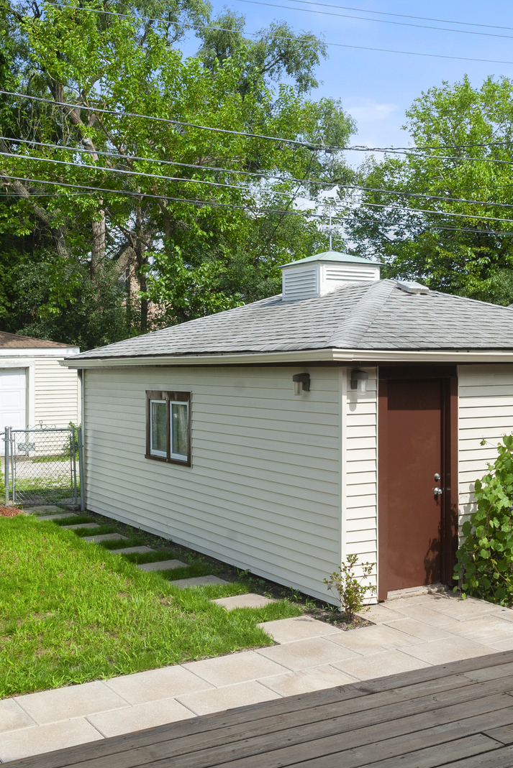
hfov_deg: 30.5
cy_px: 387
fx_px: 940
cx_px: 285
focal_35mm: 44
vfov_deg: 44.5
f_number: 8
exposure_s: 1/1000
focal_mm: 29
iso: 400
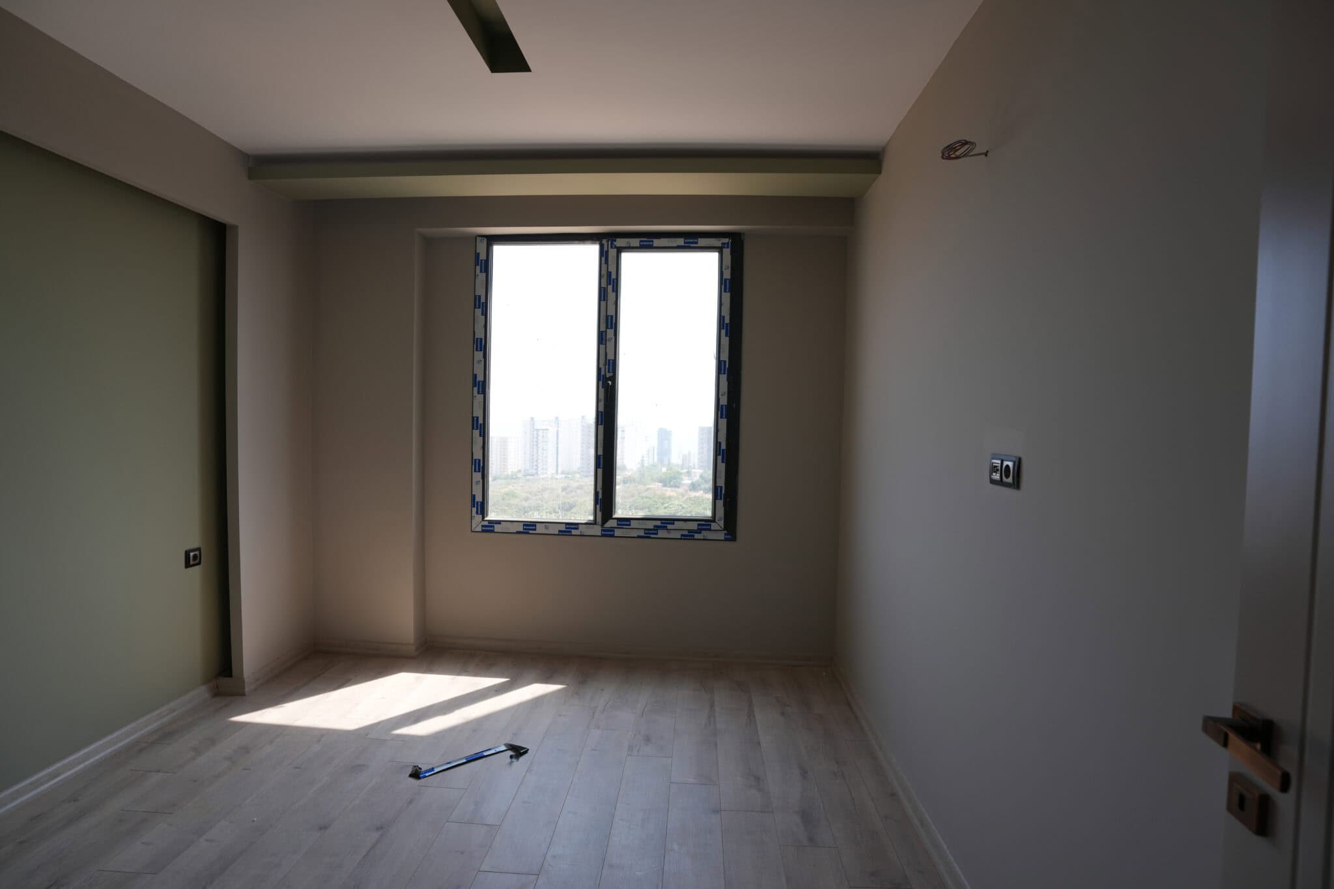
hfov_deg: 93.3
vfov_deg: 70.4
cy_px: 444
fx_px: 630
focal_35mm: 17
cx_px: 667
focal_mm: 17
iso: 100
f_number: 4.5
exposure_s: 1/200
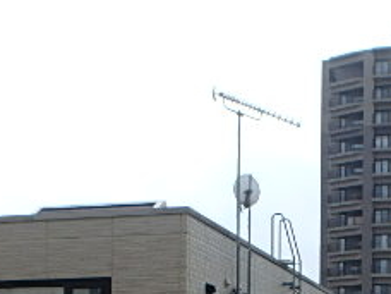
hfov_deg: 30.5
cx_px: 386
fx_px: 666
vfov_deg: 22.1
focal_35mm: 59
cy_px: 392
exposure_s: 1/1250
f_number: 3.5
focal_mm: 3.7
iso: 125
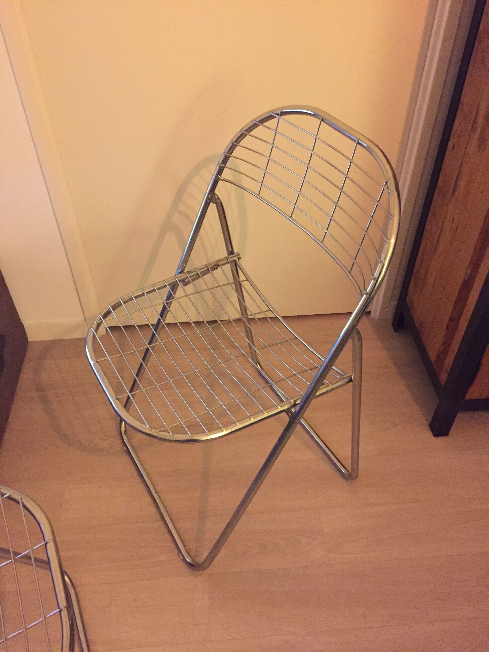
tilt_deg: -43.1
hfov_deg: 48.2
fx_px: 546
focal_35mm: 29
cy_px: 326
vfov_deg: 61.7
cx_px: 244
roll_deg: -0.7
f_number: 2.2
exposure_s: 1/17
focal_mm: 4.15
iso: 500
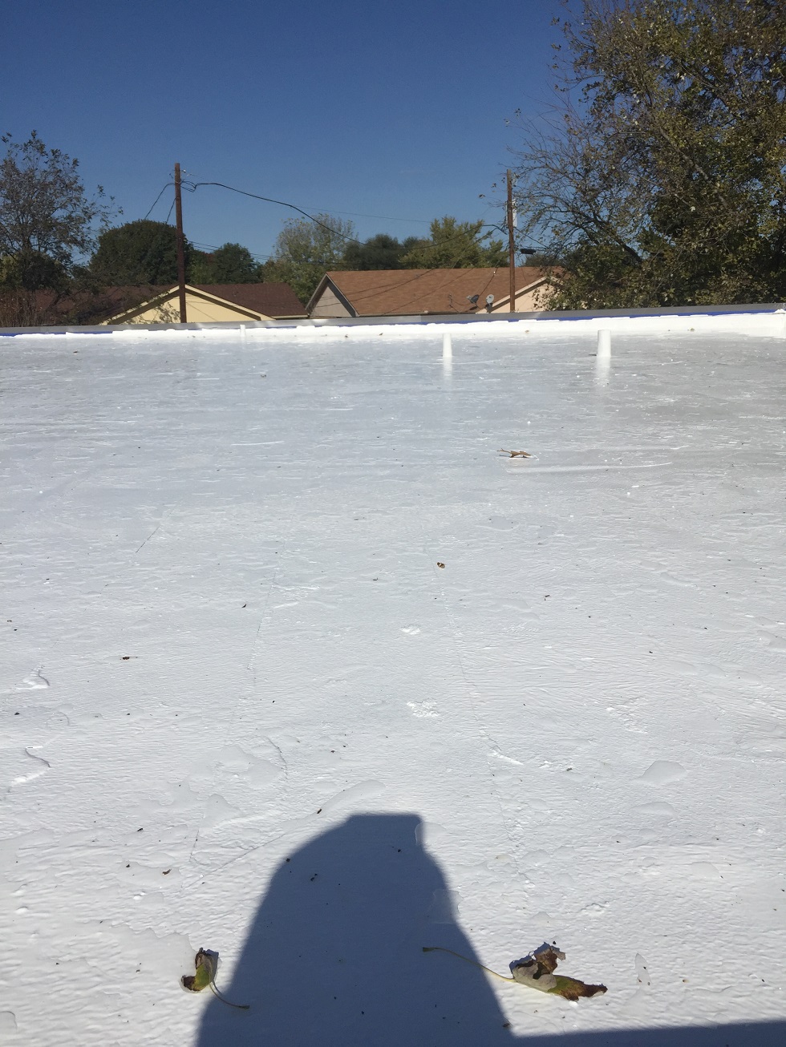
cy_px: 524
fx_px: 878
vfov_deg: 61.7
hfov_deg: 48.2
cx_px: 393
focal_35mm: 29
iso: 32
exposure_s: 1/6623
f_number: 2.2
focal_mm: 4.15
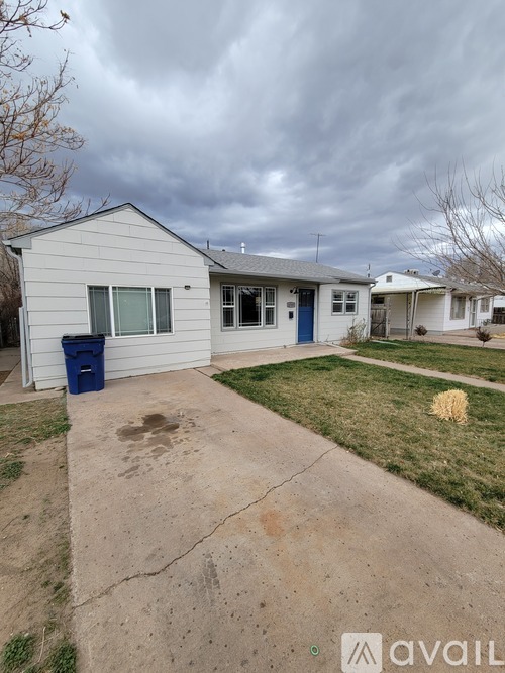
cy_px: 336
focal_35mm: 13
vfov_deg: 106.2
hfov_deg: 89.9
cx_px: 252
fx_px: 253
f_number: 2.2
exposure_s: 1/347
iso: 50
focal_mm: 2.2
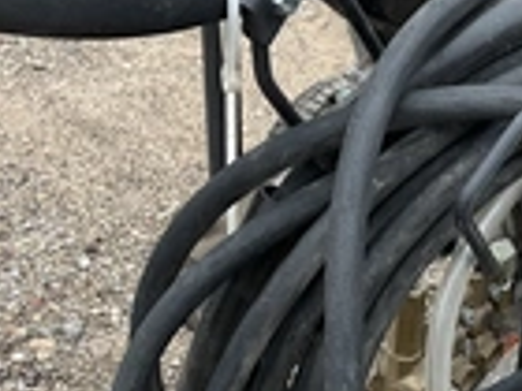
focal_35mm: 83
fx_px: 1252
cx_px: 503
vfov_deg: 17.5
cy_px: 357
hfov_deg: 22.8
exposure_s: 1/152
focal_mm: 3
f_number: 1.8
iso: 20
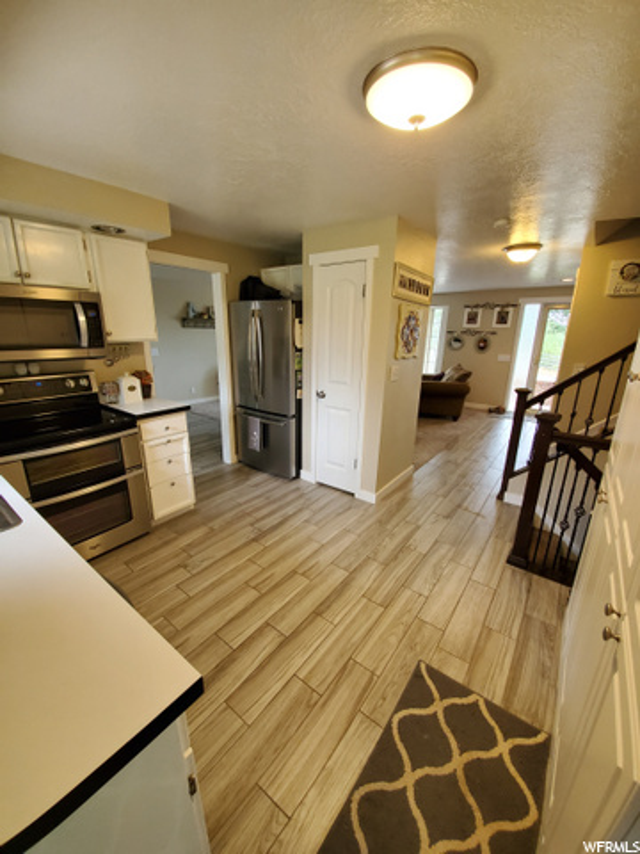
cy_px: 427
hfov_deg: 89.9
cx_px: 320
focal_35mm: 13
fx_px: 320
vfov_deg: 106.2
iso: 400
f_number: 2.2
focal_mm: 1.8
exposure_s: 1/59
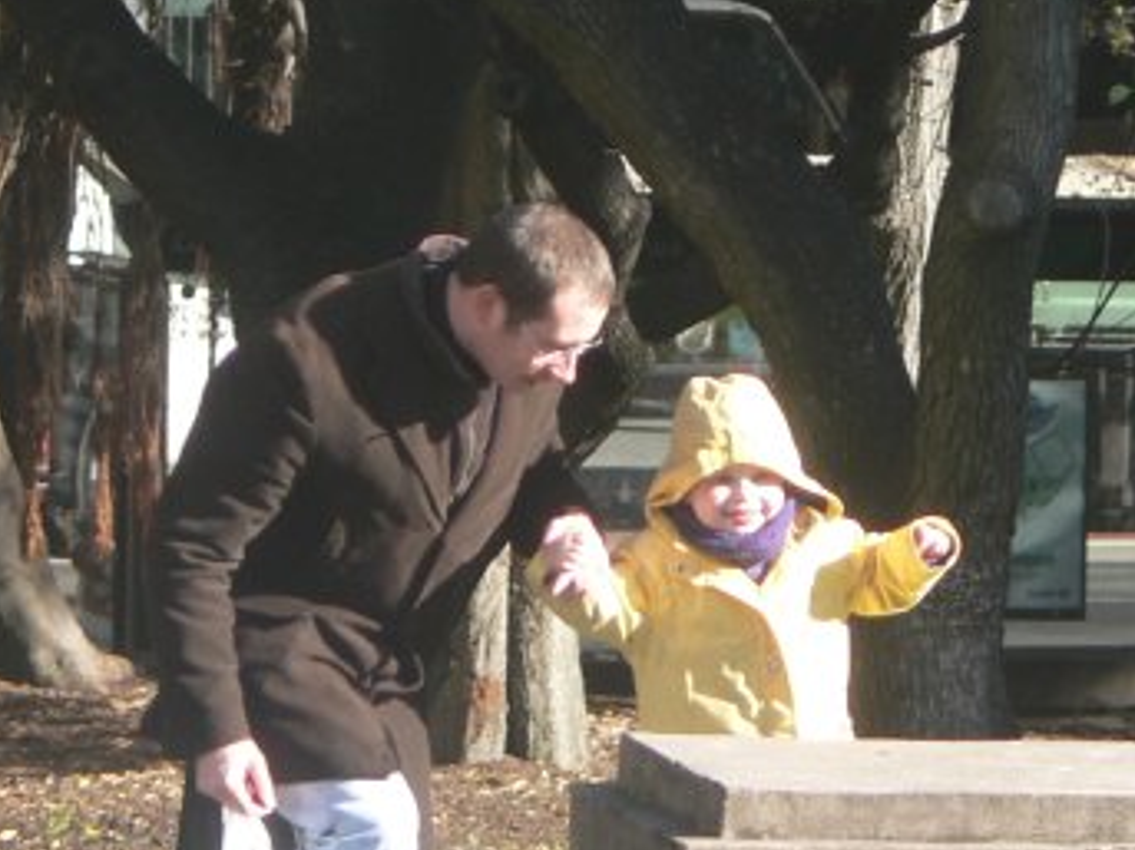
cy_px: 599
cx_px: 609
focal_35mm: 725
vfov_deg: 2.1
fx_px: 23763
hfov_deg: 2.7
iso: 80
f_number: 4
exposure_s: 1/125
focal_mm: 51.8
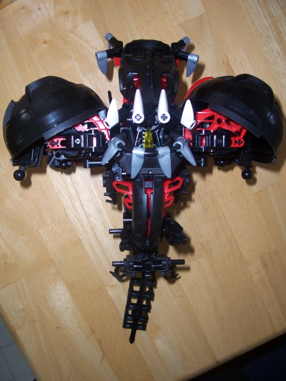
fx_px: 375
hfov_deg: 41.8
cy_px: 190
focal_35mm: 34
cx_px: 143
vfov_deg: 54.0
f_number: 2.7
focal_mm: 5.6
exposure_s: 1/60
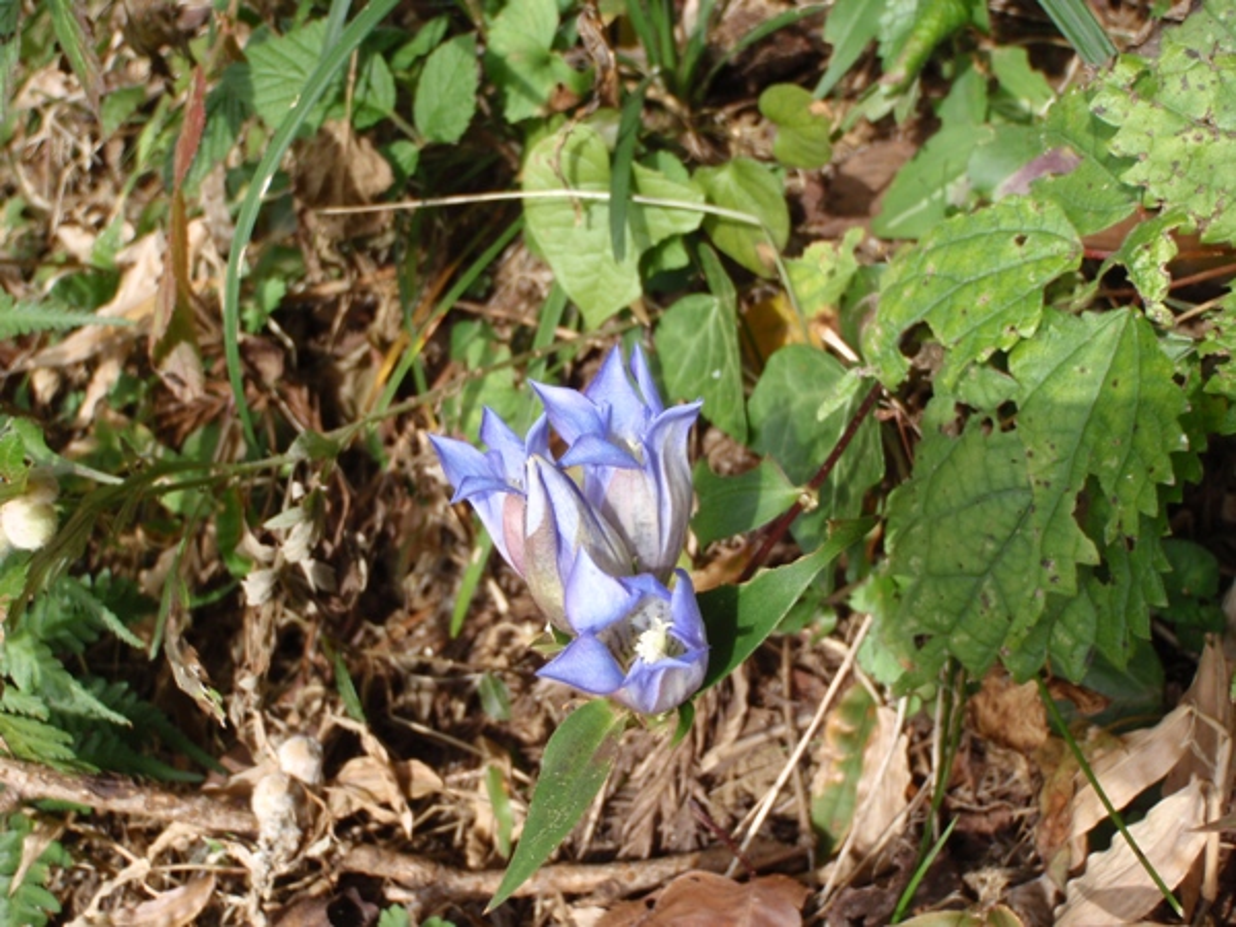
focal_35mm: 36
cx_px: 618
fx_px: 1285
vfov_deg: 39.7
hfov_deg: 51.4
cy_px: 464
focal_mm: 6.53
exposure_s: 1/80
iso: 64
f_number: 4.1
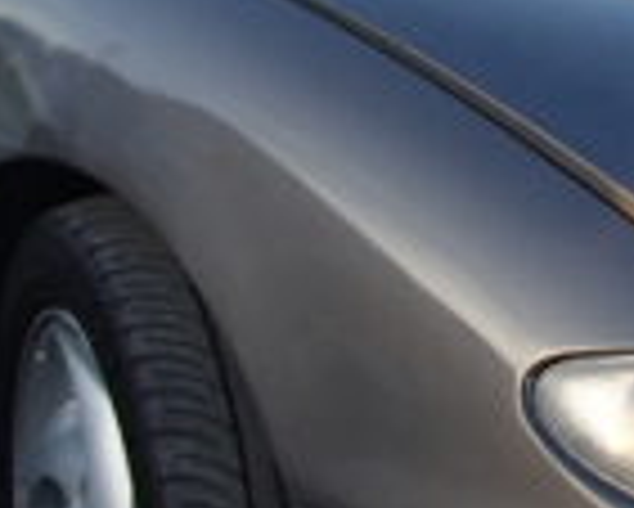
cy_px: 130
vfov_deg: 12.4
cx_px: 670
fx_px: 2328
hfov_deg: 15.2
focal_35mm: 124
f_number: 3.9
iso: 100
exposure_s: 1/60
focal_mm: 5
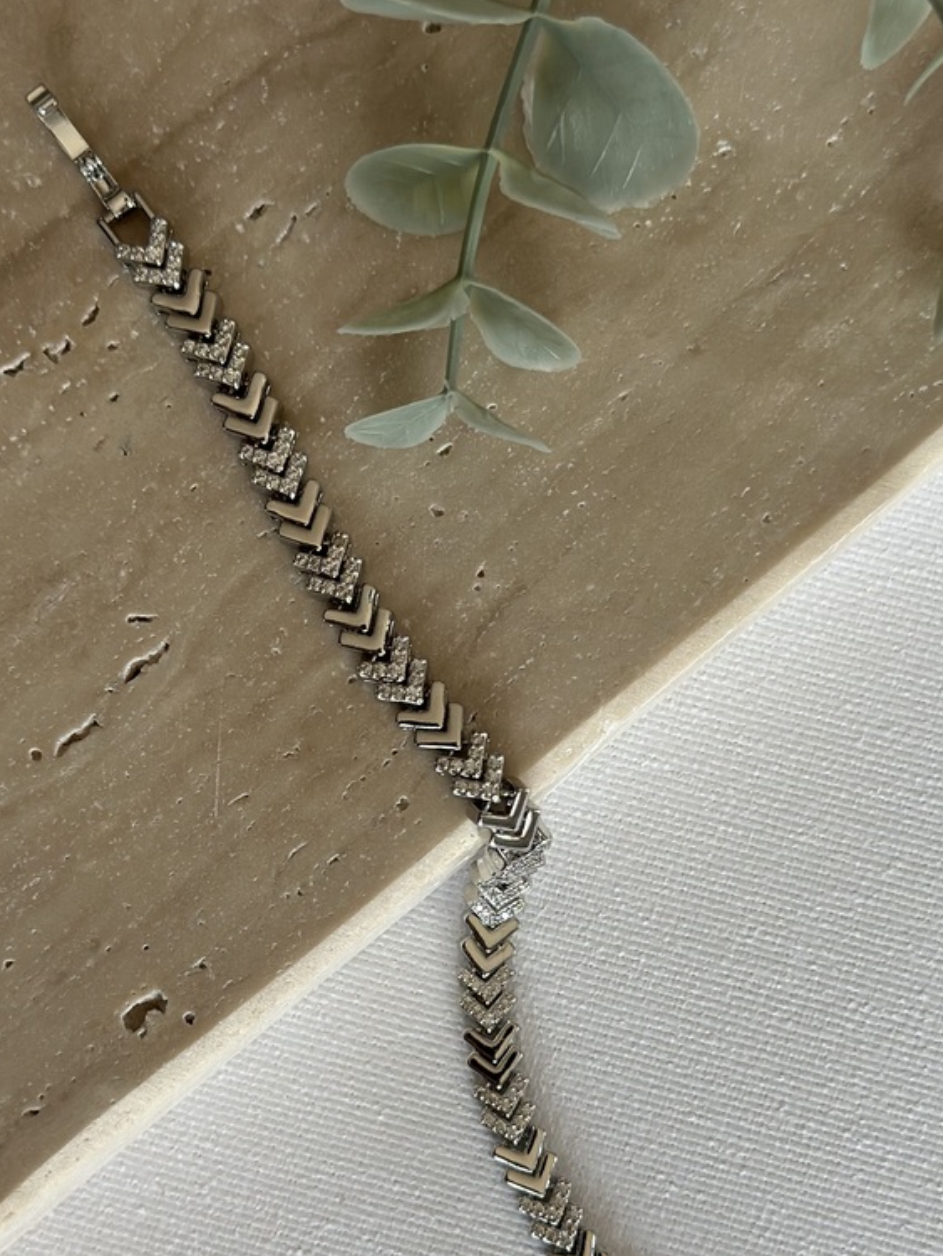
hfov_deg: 22.9
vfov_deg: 30.1
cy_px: 831
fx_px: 2323
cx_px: 502
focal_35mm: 64
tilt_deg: -83.2
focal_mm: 6.86
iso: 100
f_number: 1.78
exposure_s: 1/172
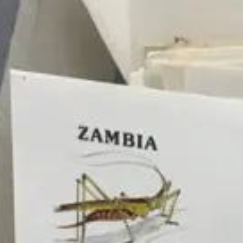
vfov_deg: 9.0
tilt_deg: -61.2
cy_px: 257
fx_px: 1533
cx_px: 559
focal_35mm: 193
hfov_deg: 8.4
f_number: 2.2
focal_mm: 4.15
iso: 32
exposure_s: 1/17
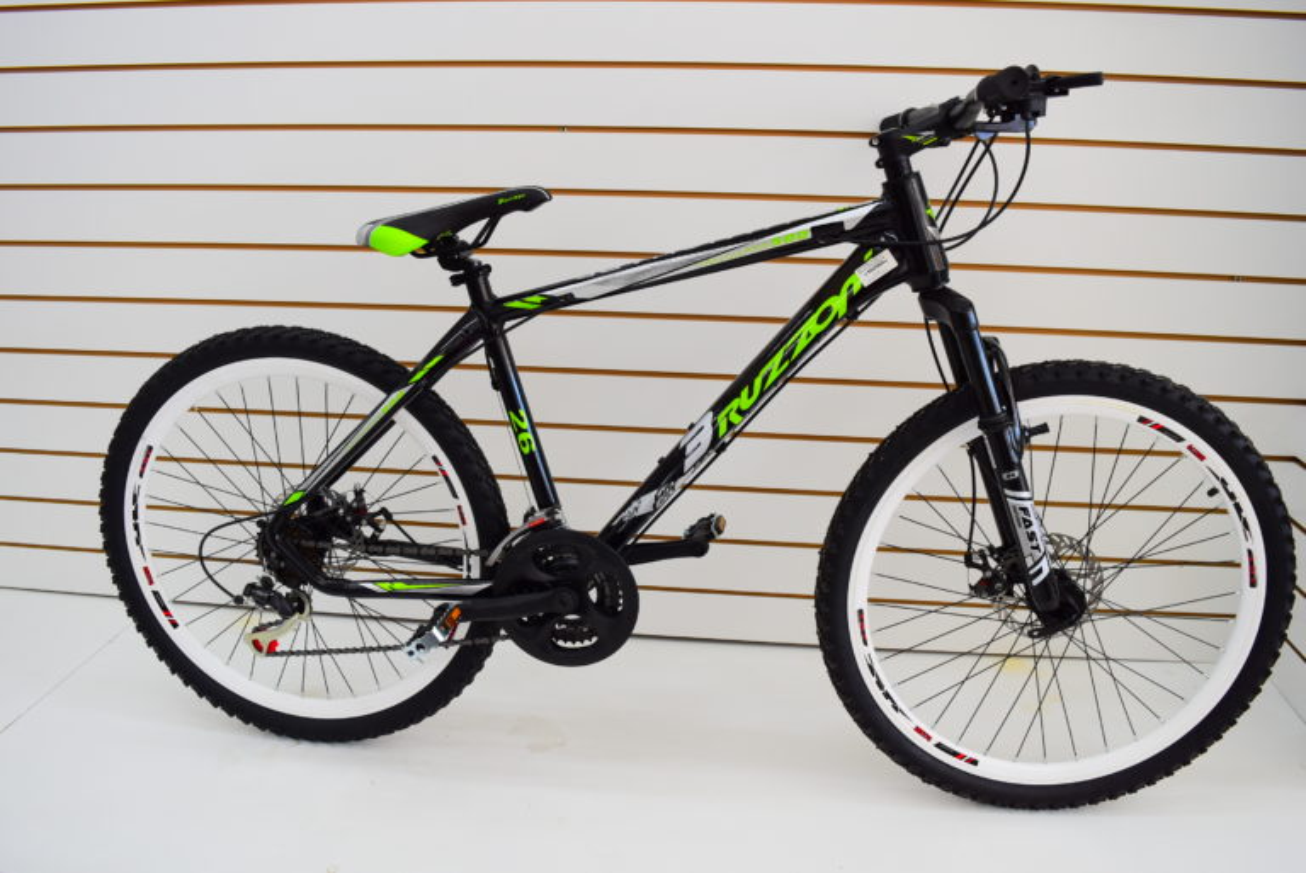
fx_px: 980
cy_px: 436
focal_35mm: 27
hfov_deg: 67.4
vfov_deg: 48.0
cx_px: 653
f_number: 5.6
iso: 400
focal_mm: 18
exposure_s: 1/125
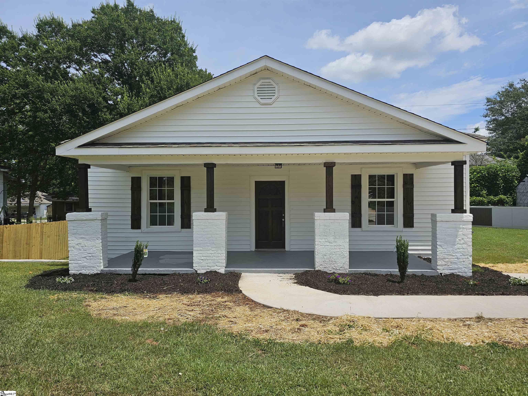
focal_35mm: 23
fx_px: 351
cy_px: 198
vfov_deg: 58.9
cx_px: 264
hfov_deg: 73.9
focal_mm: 6.3
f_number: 1.7
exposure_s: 1/1084
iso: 10
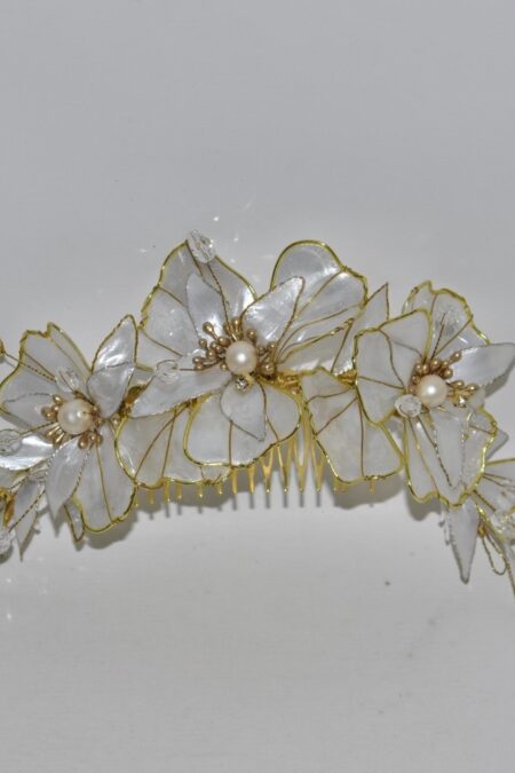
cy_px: 386
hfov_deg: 16.6
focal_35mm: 82
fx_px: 1770
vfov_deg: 24.6
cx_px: 258
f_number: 7.1
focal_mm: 55
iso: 200
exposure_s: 1/60
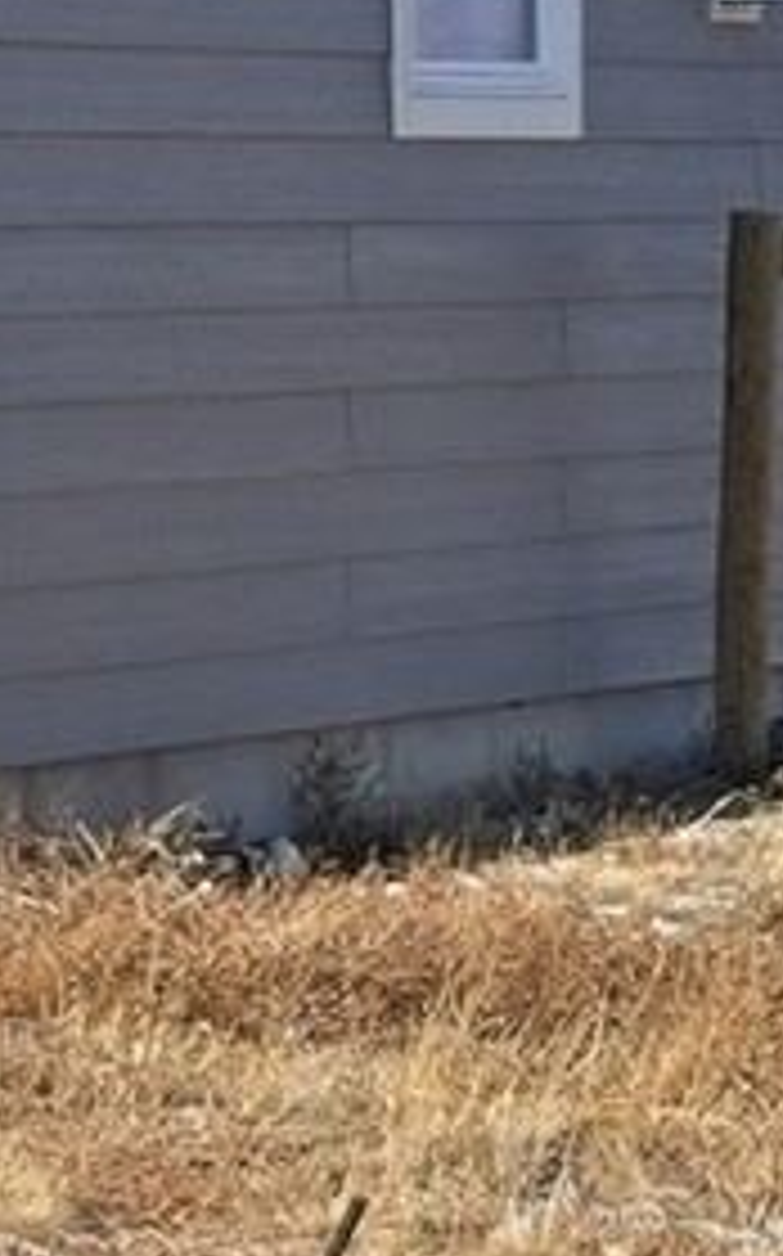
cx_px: -2504
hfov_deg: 4.8
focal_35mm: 246
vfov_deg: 8.5
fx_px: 8412
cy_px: 243
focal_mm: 31
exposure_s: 1/8000
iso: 1000
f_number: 5.6
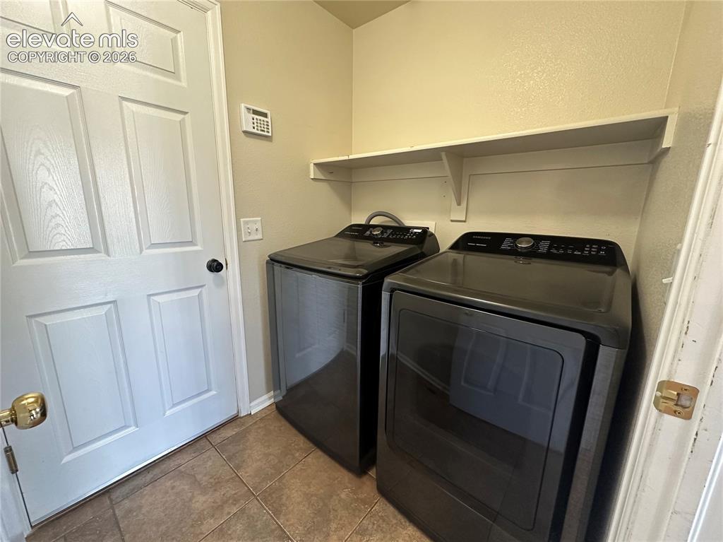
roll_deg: -1.4
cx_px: 362
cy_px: 271
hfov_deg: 102.1
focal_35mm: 14
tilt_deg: -11.4
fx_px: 292
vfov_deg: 85.6
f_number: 2.2
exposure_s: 1/60
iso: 400
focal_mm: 2.22
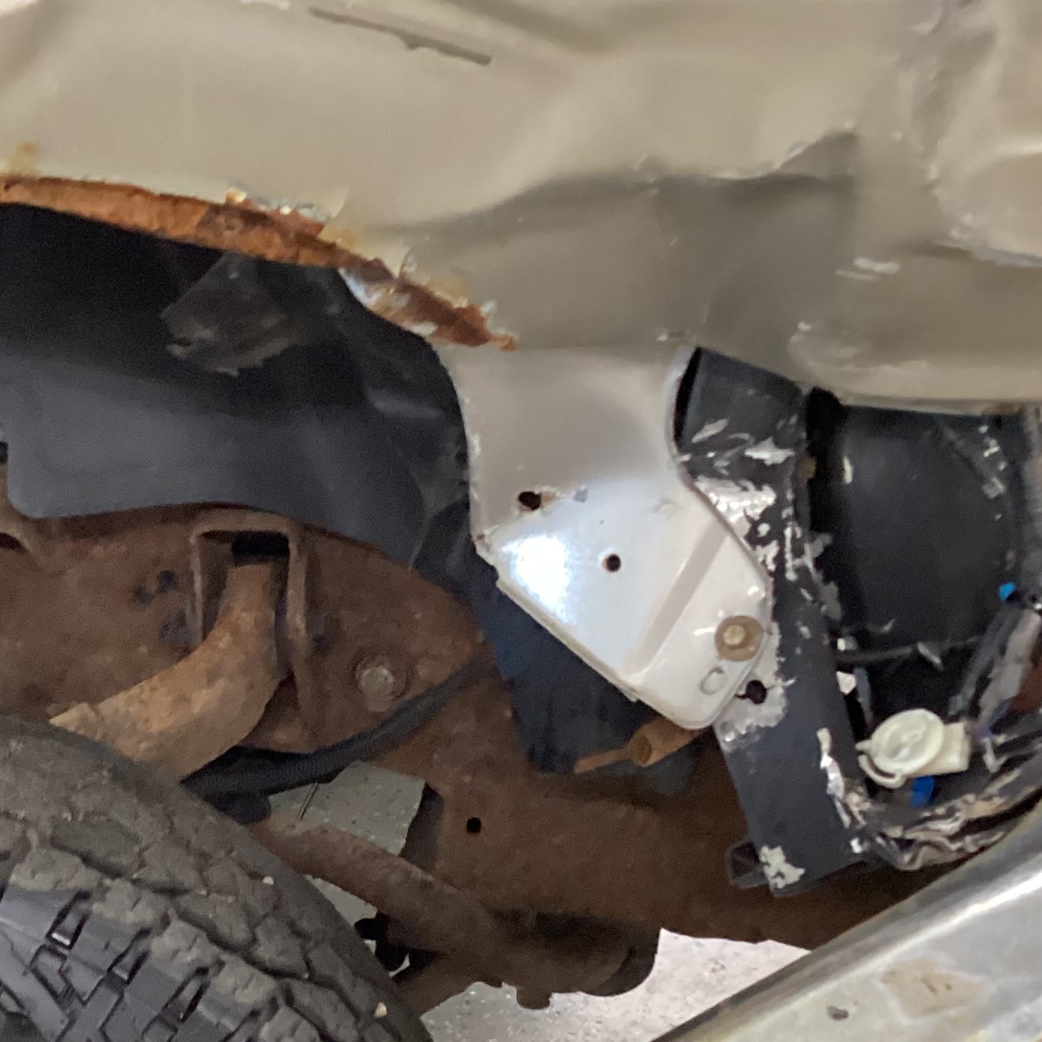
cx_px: 29
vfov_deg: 24.7
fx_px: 2350
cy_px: 802
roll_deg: -0.3
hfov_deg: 24.0
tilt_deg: -28.1
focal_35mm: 69
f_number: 2.4
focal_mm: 3.3
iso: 500
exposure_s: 1/30
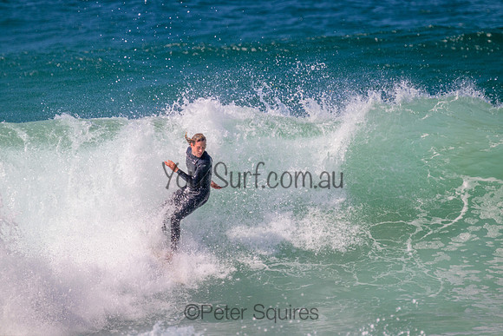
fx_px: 11180
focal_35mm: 800
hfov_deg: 2.6
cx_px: 252
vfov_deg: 1.7
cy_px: 168
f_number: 11
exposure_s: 1/2000
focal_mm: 800
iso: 800
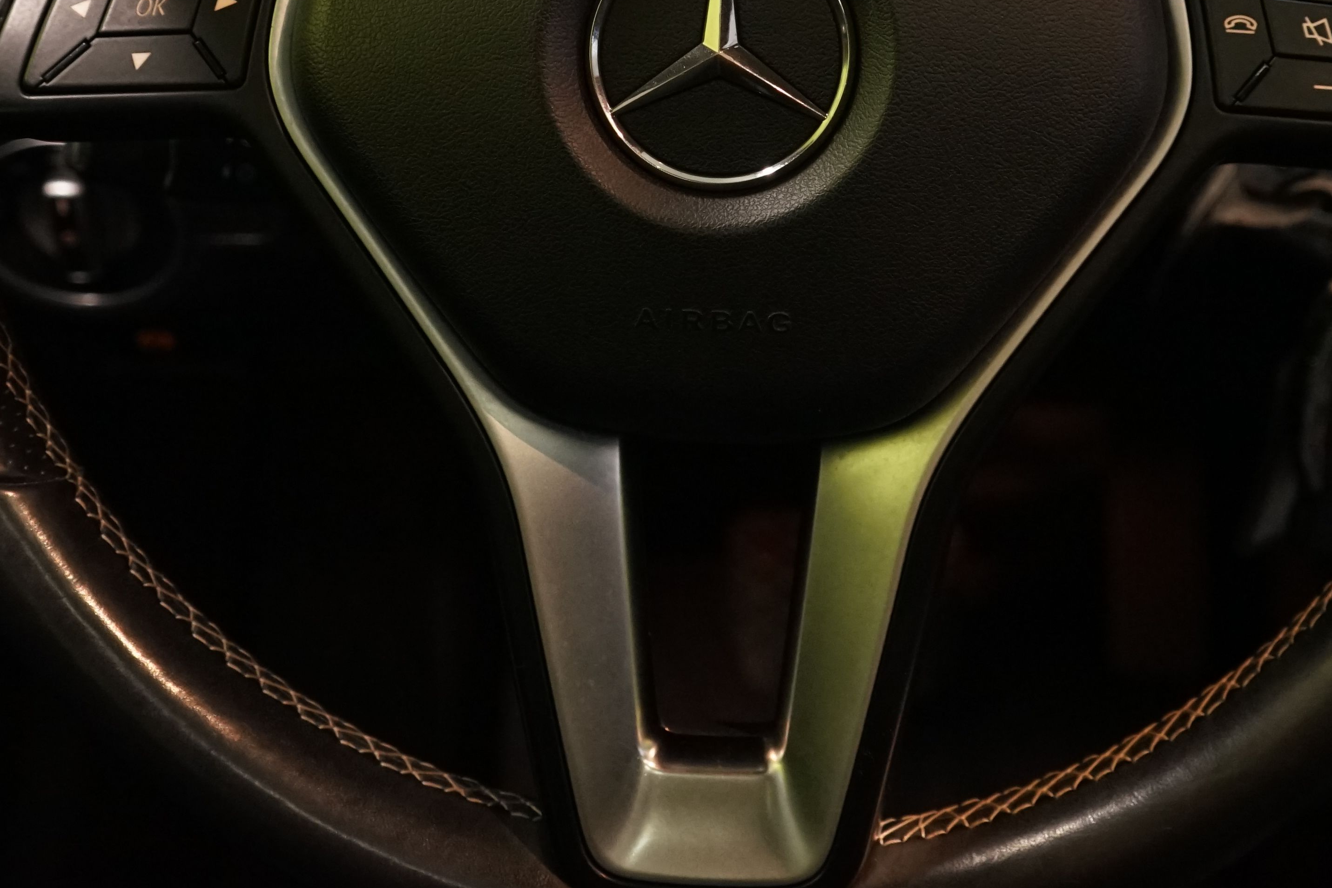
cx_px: 741
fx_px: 2405
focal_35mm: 65
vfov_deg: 20.3
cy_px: 1
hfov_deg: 30.9
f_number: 4.5
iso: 2500
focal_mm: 31
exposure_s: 1/30
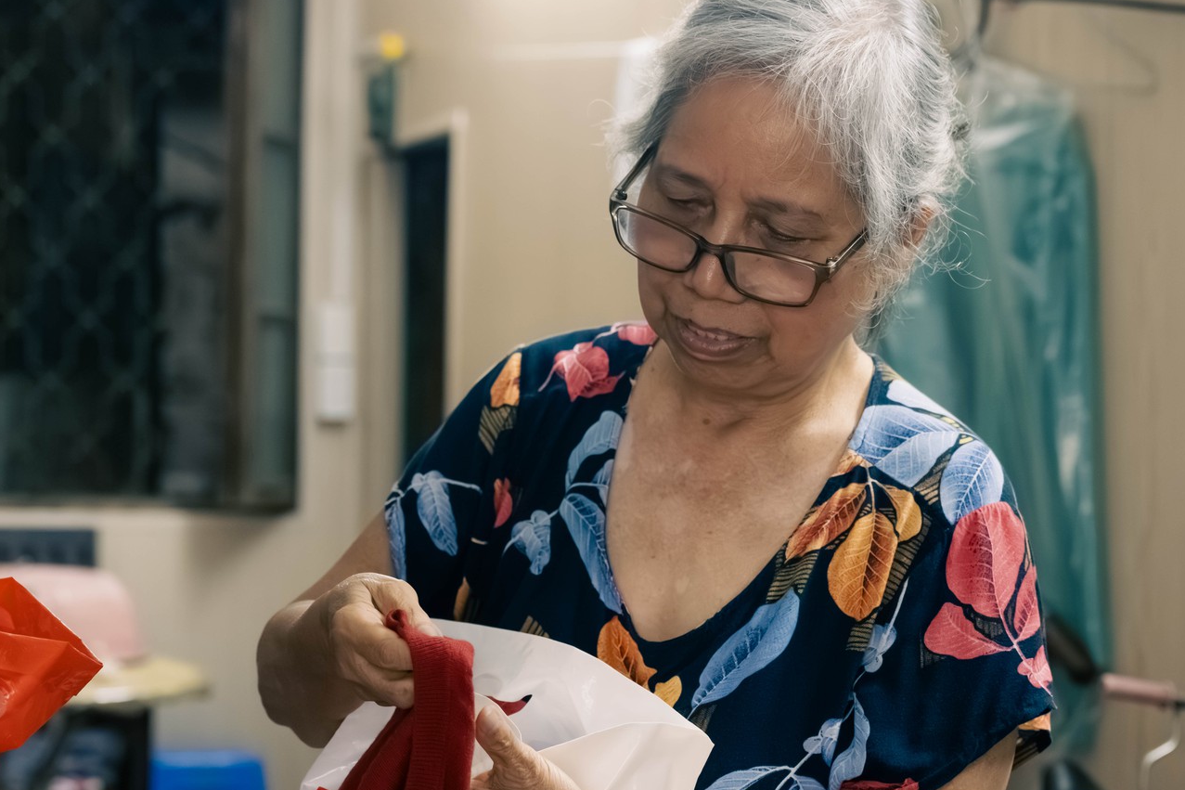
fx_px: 2732
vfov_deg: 16.4
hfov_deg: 24.4
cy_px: 509
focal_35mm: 83
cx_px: 492
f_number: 4
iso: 5000
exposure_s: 1/320
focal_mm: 53
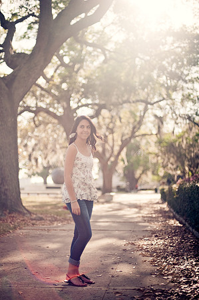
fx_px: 416
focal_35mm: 50
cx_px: 100
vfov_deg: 39.6
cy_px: 150
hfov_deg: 26.9
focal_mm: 50
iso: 320
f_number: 1.4
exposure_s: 1/8000
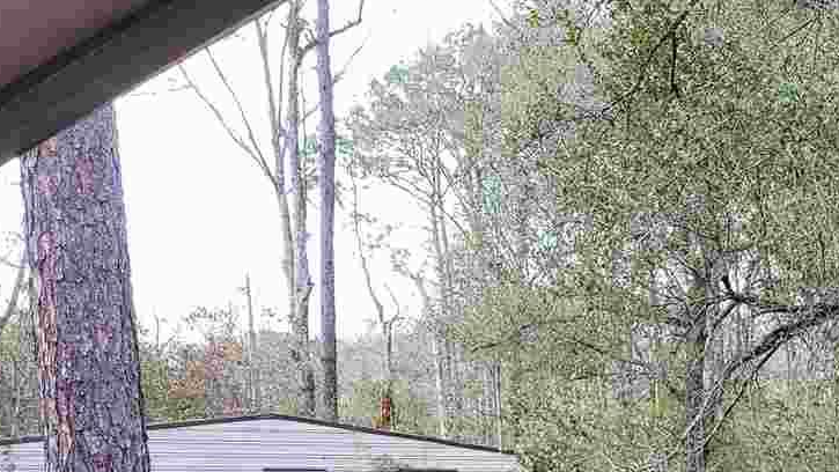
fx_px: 1780
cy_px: 676
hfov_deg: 23.6
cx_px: 1075
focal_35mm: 80
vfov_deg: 14.3
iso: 40
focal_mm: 5.4
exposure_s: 1/168
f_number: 1.8
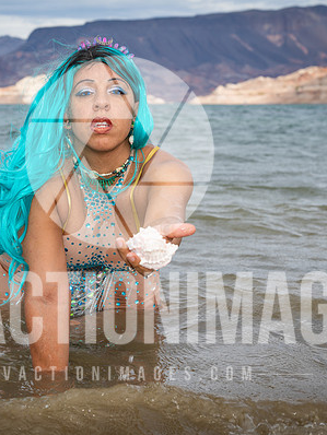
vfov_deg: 24.4
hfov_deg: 18.4
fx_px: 1007
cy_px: 220
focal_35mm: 80
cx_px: 124
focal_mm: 53
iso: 64
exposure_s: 1/200
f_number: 6.3
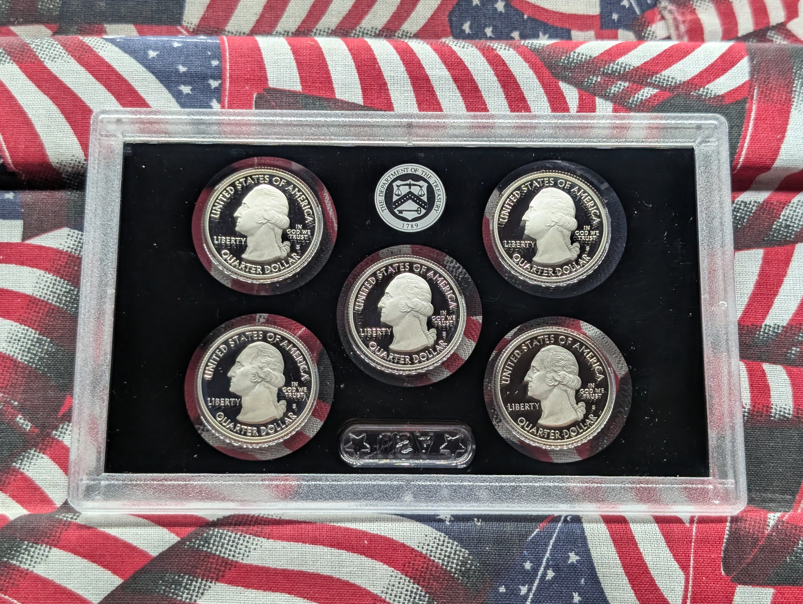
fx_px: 1138
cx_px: 402
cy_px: 302
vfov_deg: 29.7
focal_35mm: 49
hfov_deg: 38.9
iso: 263
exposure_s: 1/622
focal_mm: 6.9
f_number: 1.68
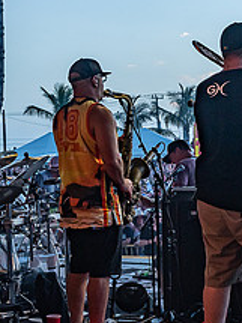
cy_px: 186
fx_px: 886
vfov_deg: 20.6
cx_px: 222
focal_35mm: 95
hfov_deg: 15.4
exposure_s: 1/160
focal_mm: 29
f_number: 5.6
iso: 800
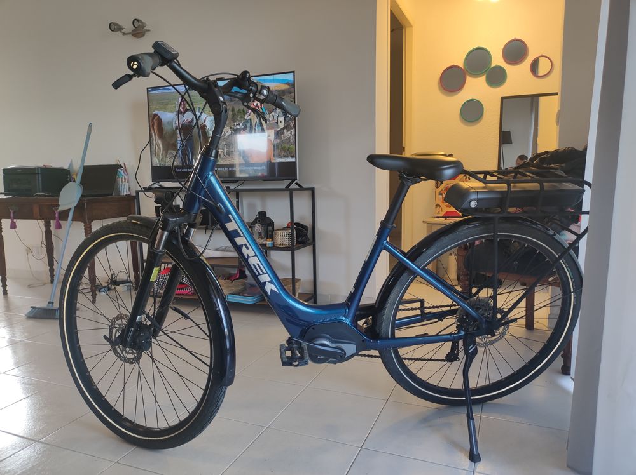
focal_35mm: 25
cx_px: 318
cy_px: 238
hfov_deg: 69.4
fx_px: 459
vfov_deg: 54.8
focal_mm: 4.7
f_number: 1.79
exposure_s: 1/50
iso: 169
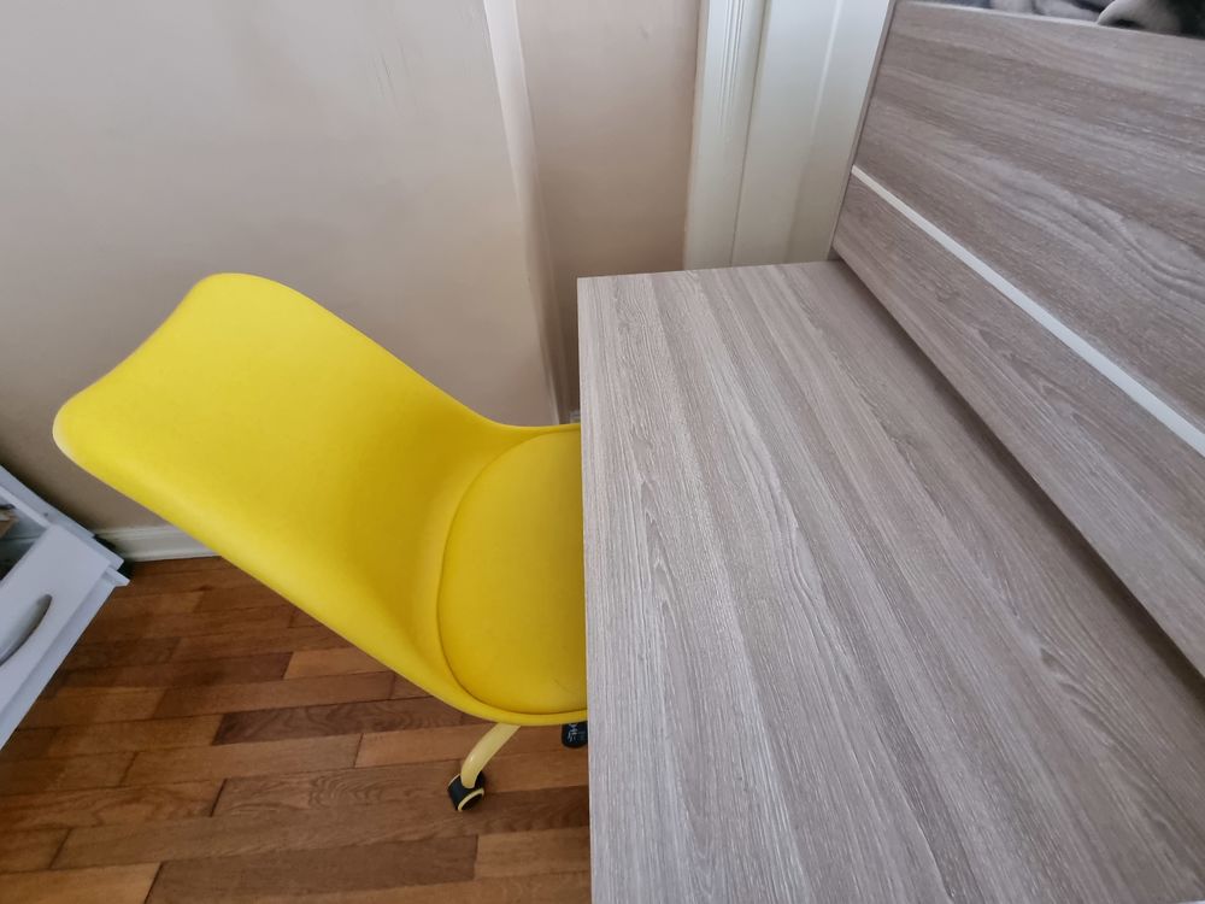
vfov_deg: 89.9
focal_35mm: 13
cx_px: 602
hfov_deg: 106.2
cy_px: 452
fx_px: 453
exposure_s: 1/33
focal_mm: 2.2
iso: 640
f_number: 2.2
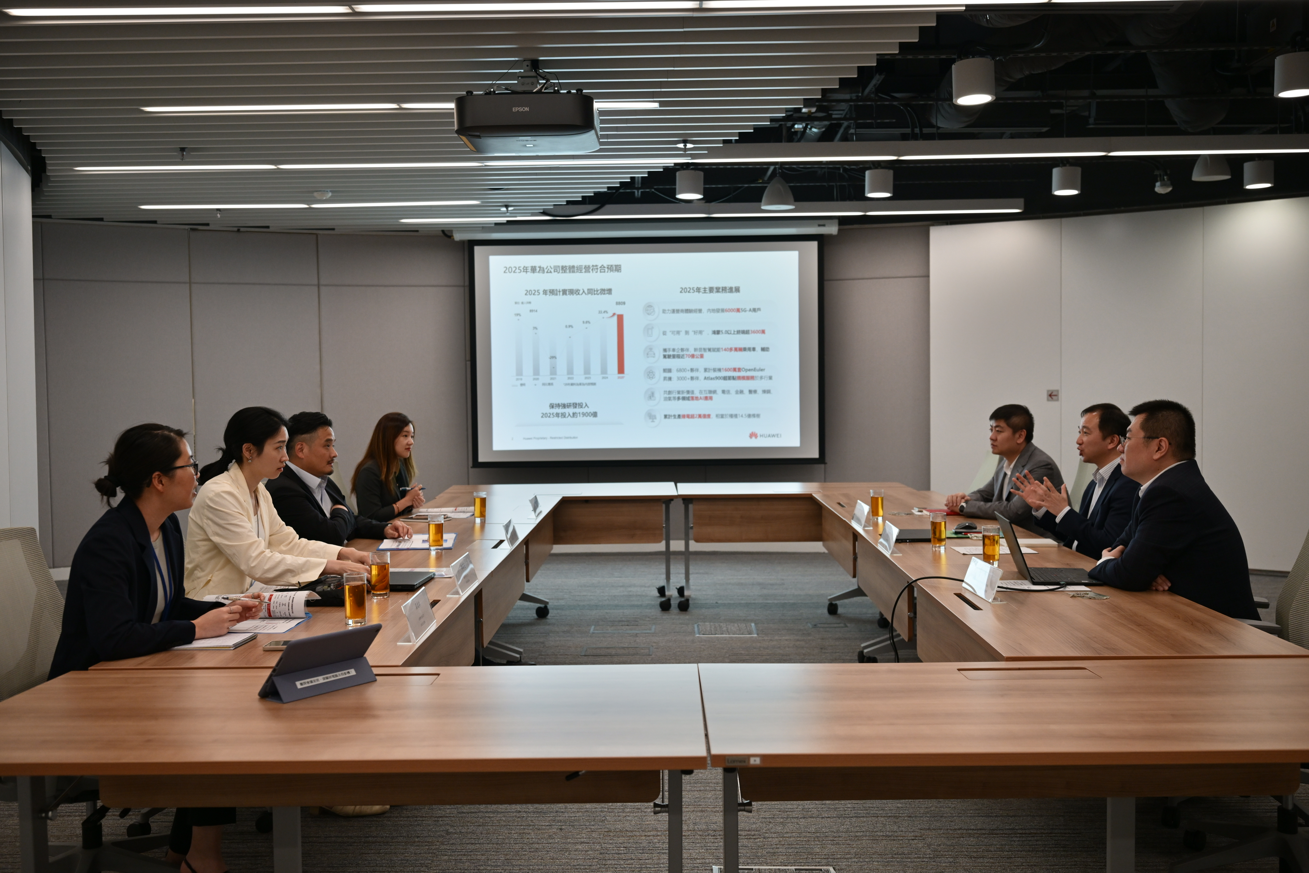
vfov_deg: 40.5
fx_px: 1182
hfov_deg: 58.0
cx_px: 654
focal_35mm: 32
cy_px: 436
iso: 1000
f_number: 3.5
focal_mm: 32.5
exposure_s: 1/200
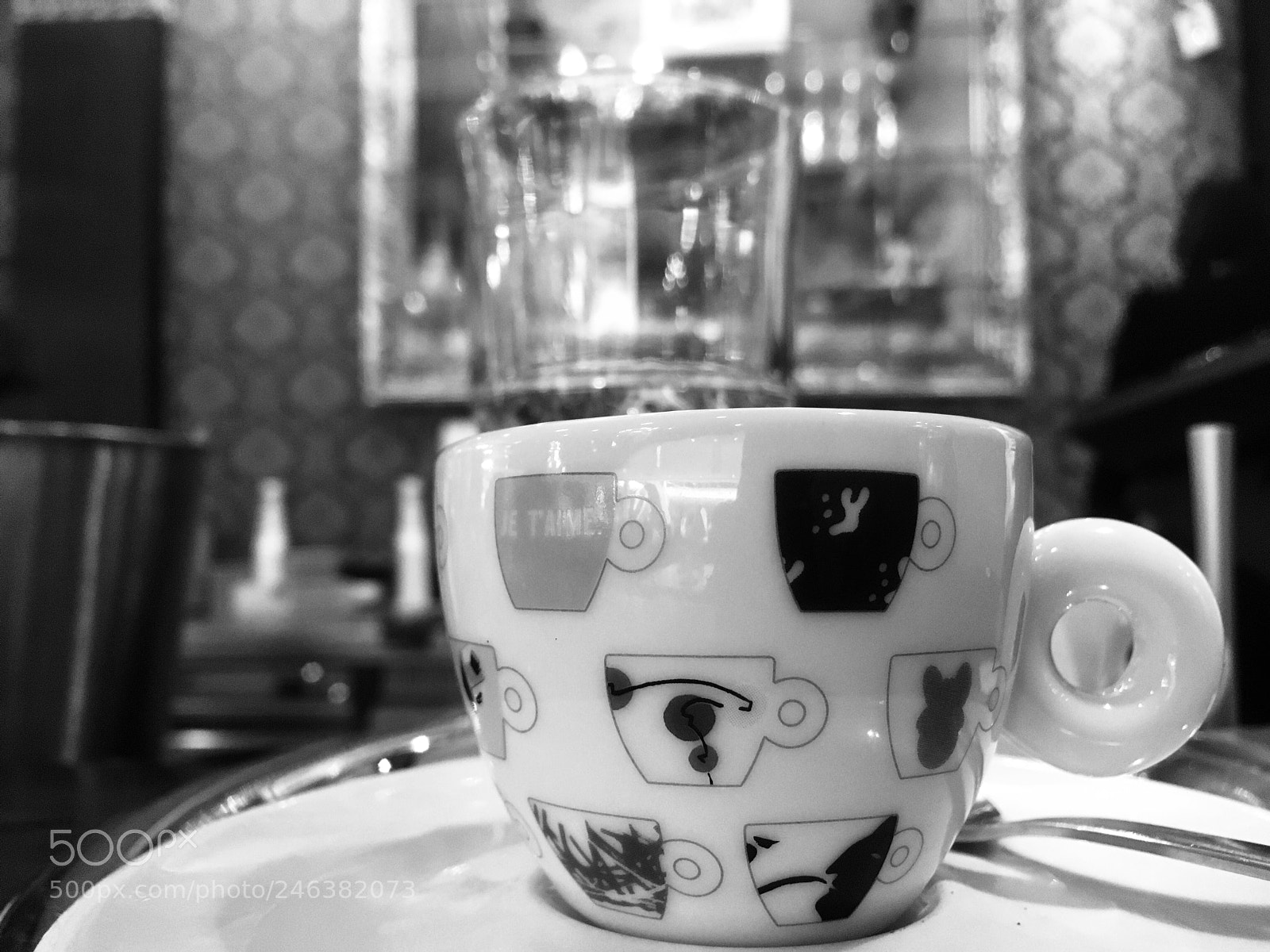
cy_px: 476
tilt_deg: +1.3
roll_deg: -0.1
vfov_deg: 48.2
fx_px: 1064
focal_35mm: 29
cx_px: 635
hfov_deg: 61.7
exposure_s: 1/25
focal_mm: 4.15
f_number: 2.2
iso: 200
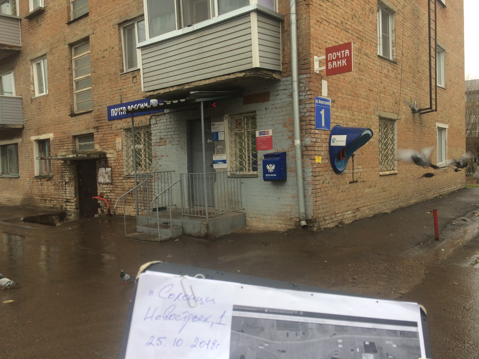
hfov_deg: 61.7
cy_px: 180
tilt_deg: -4.7
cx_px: 240
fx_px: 401
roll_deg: +2.9
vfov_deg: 48.2
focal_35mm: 29
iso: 50
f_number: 2.2
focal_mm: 4.15
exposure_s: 1/100
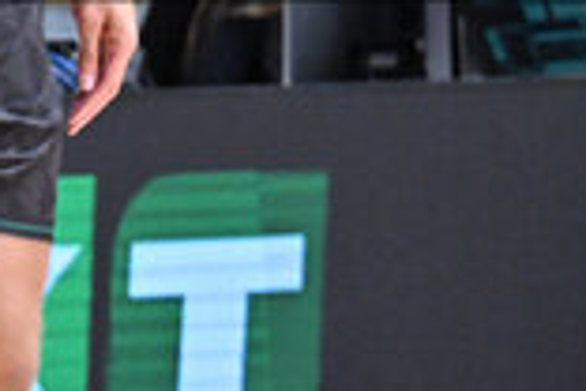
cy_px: -169
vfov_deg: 2.0
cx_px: -1285
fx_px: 11198
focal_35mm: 688
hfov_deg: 2.9
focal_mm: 105
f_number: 3.2
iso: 3600
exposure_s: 1/800
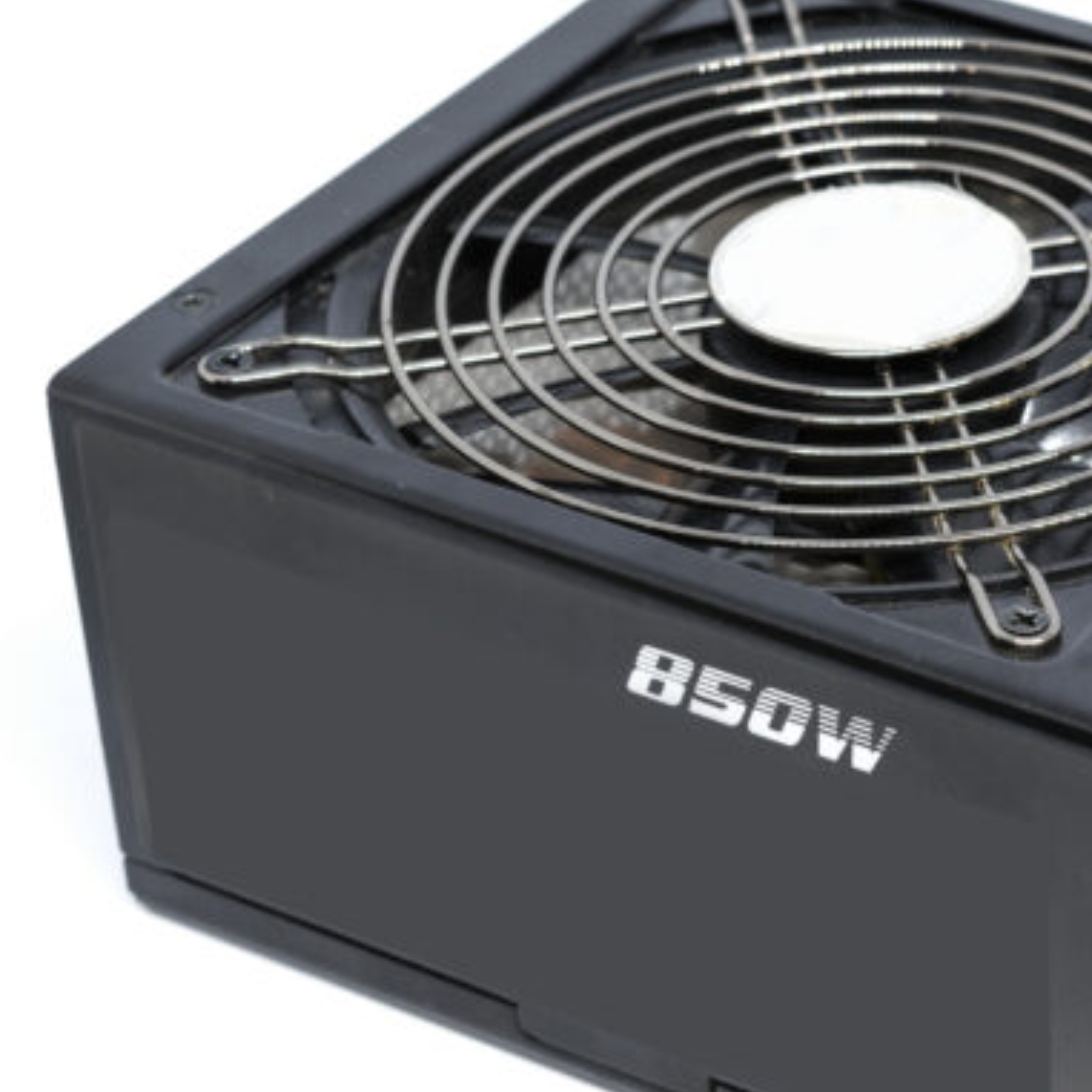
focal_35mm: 137
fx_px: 4890
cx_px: 1187
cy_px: 586
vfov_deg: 12.7
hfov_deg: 12.5
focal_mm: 60
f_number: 9
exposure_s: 1/3
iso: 100
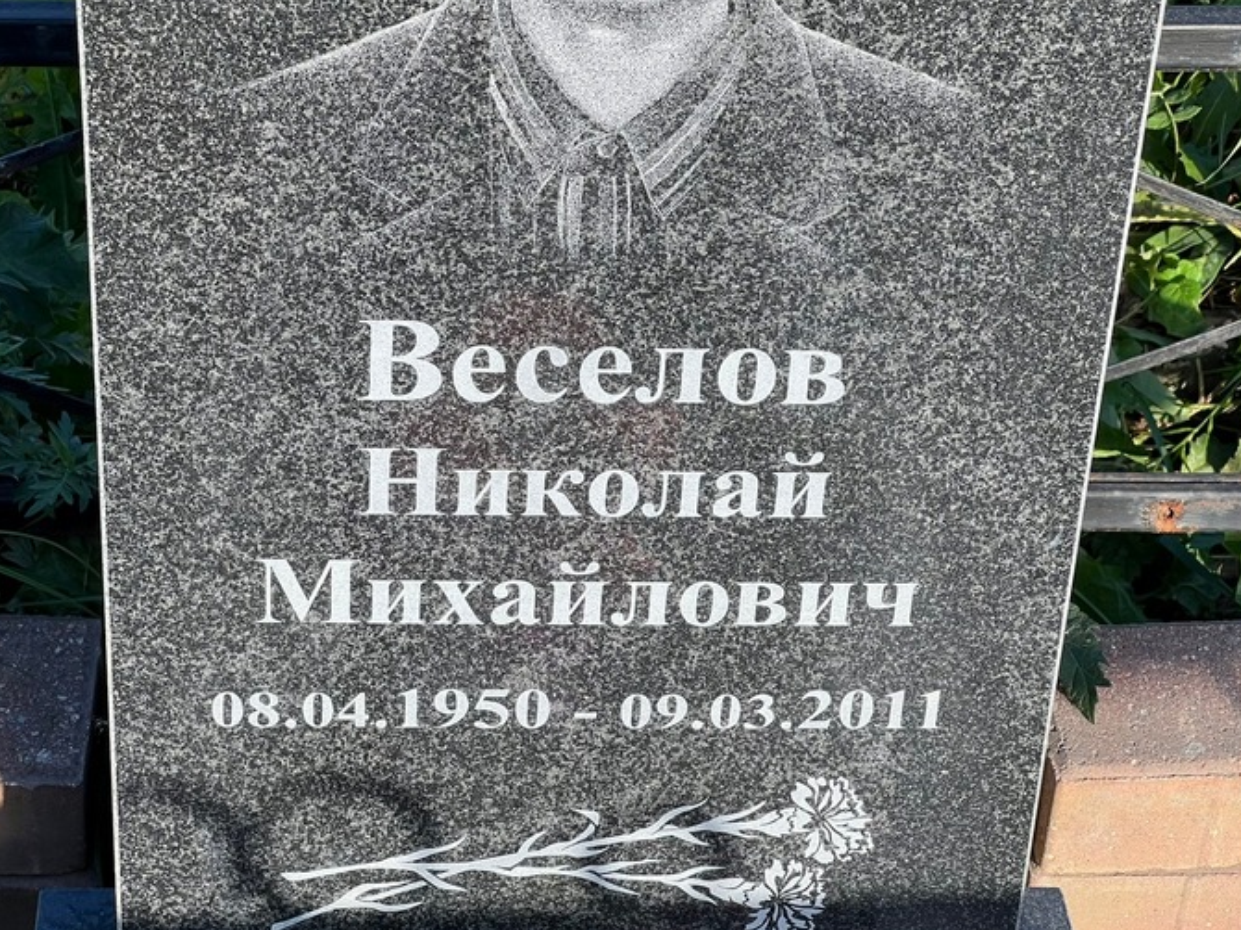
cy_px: 495
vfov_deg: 16.1
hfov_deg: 21.3
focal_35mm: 92
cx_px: 587
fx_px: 3297
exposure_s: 1/260
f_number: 2.8
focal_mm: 9
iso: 32
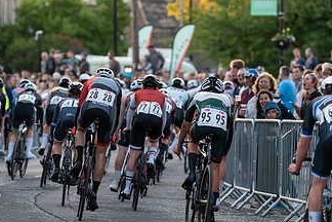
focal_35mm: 310
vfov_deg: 4.4
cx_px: 64
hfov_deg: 6.6
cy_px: 144
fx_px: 2859
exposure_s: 1/800
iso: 1000
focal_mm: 173
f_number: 3.5
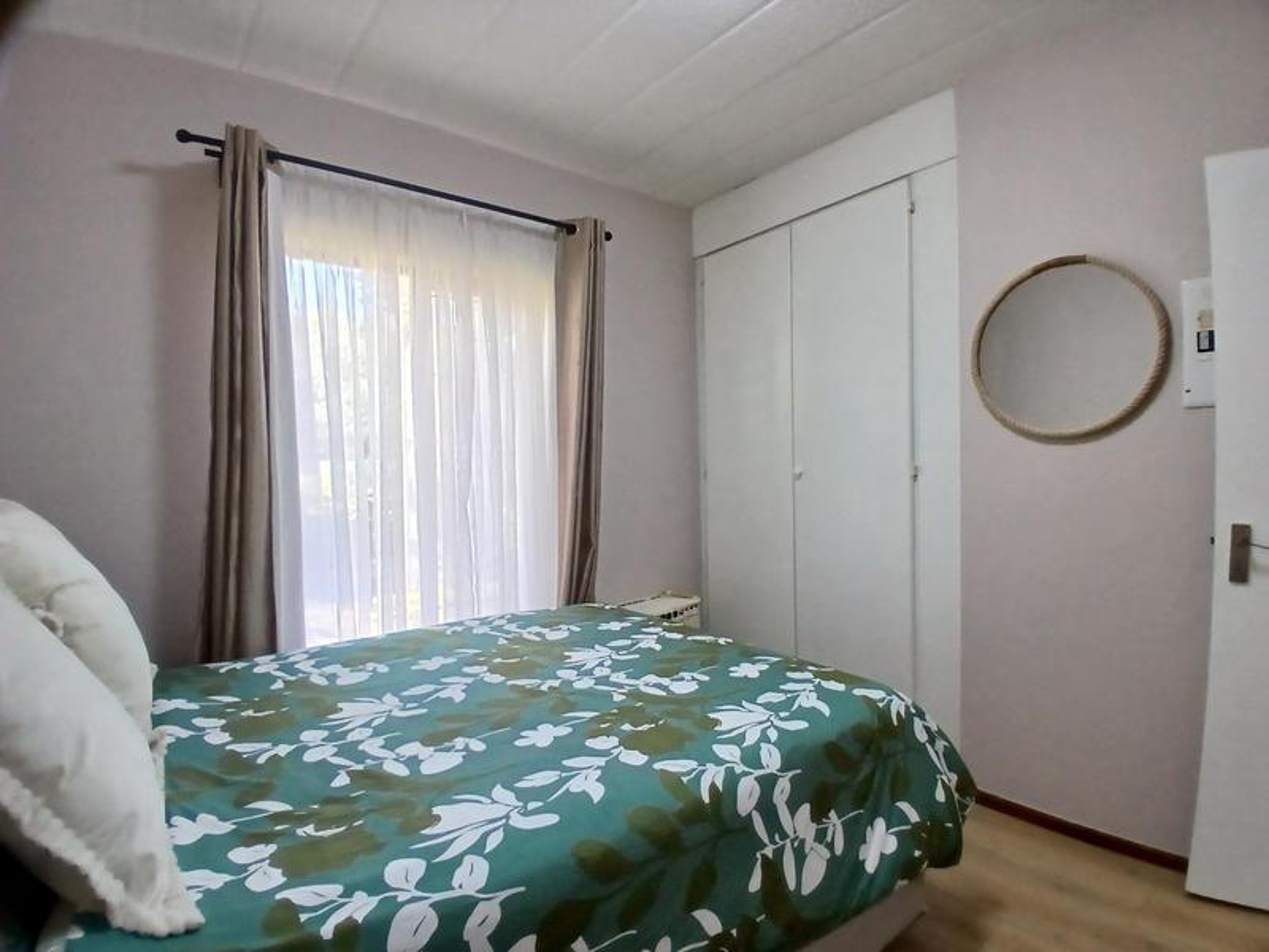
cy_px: 476
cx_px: 634
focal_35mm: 17
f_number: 2.2
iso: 125
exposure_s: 1/33.3
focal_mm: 1.4
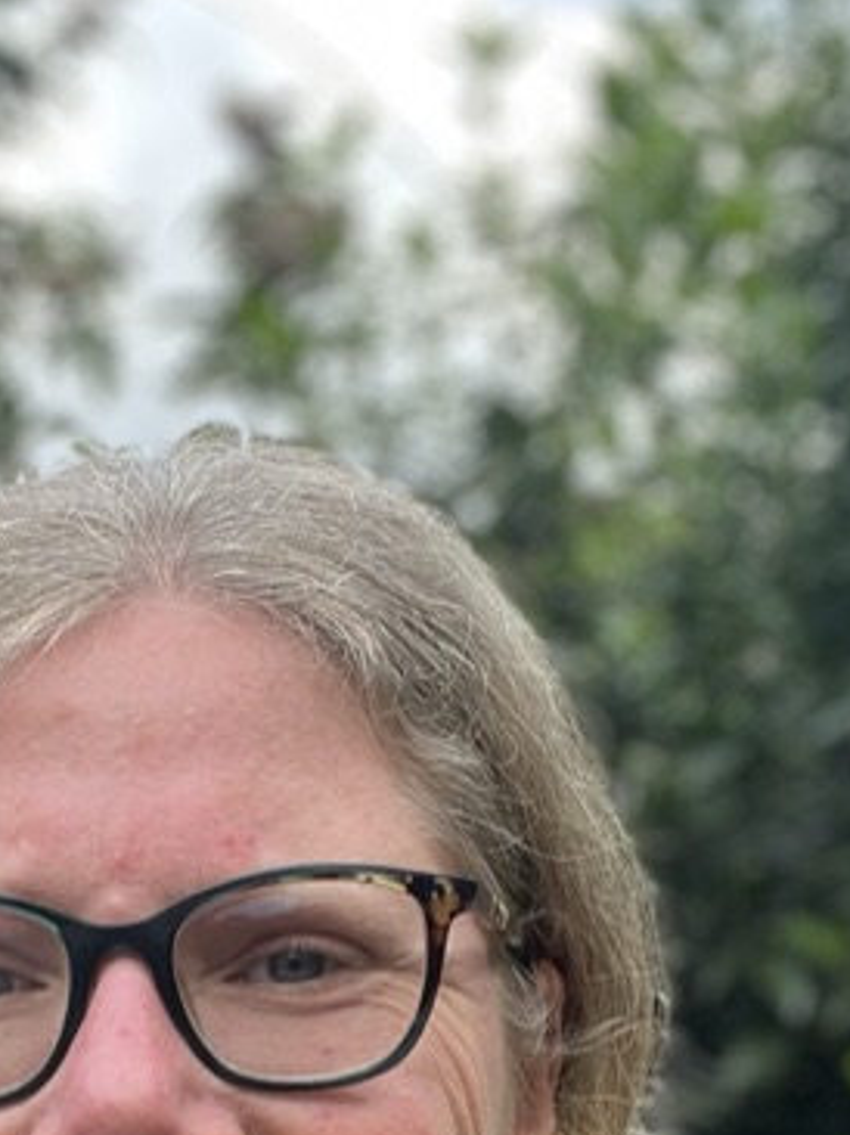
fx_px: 2294
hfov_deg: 20.8
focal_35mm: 70
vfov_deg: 26.3
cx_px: 189
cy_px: 1140
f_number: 2.2
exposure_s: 1/176
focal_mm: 2.71
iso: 32
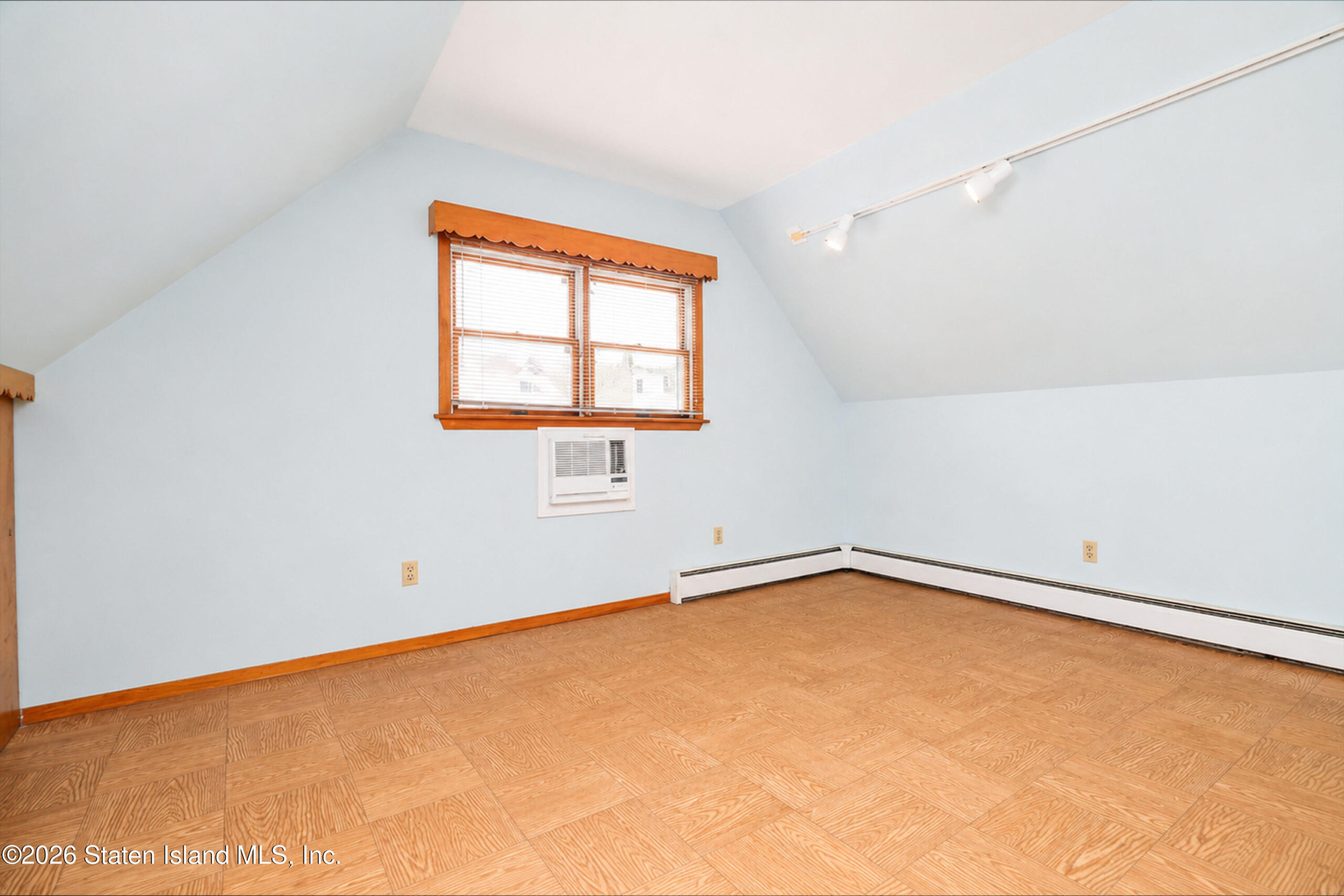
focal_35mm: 16
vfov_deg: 73.8
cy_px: 448
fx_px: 597
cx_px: 672
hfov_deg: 96.7
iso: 64
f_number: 4.5
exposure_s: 1/40
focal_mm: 16
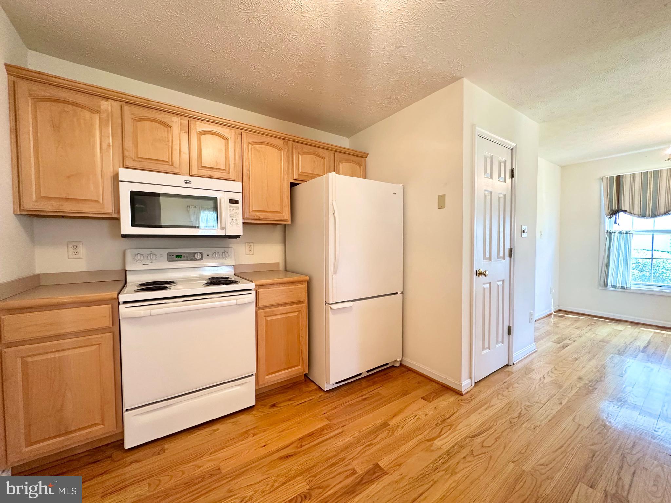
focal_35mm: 14
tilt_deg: -1.2
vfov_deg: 85.7
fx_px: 271
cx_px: 336
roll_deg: +0.0
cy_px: 252
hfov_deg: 102.1
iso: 200
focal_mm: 2.22
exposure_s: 1/60
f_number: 2.2
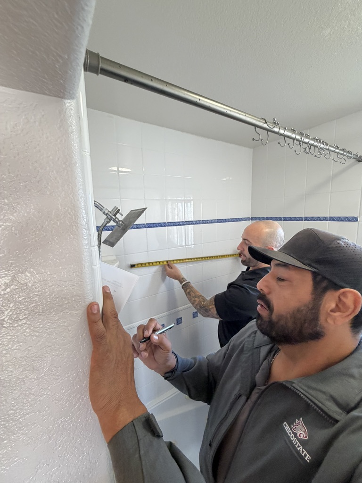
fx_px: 195
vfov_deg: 102.1
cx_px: 181
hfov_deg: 85.7
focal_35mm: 14
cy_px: 242
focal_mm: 2.22
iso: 200
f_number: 2.2
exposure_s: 1/60
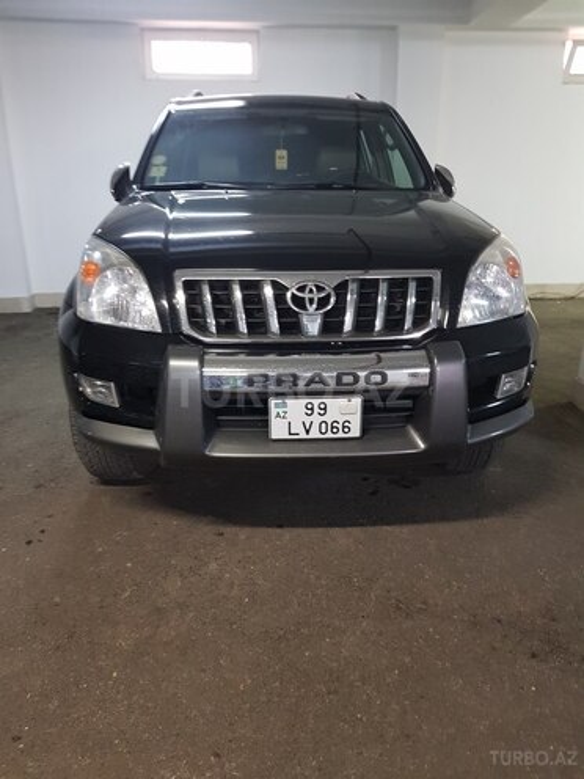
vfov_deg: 67.3
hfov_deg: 53.1
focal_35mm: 26
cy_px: 390
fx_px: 585
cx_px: 292
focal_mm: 4.2
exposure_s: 1/11
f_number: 1.7
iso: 200
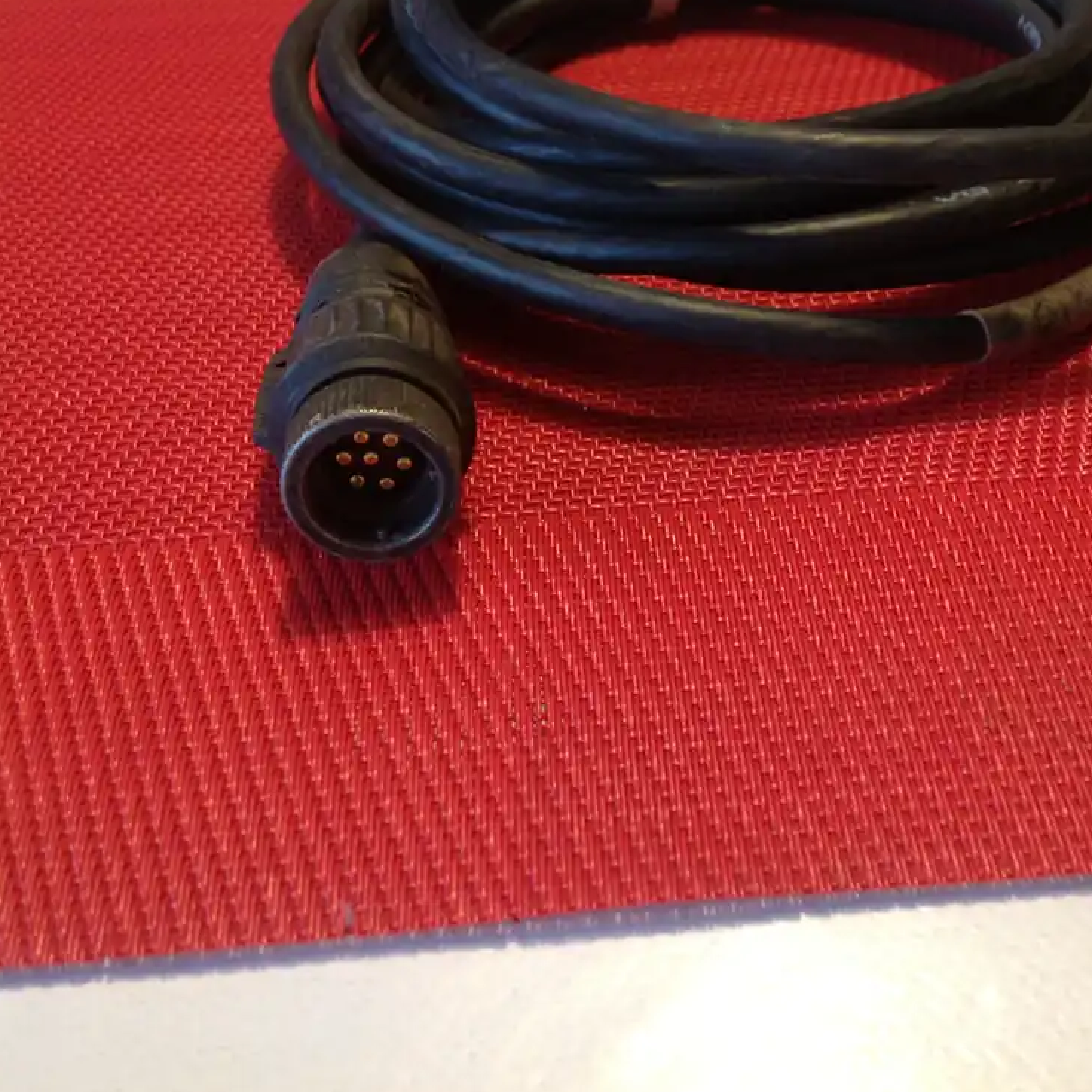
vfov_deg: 40.0
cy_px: 545
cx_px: 686
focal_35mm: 42
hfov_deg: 39.7
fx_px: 1499
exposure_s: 1/15
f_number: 2.4
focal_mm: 4.28
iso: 80
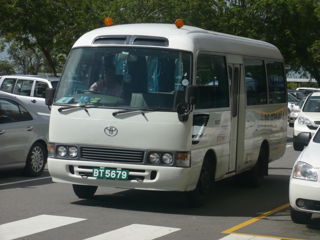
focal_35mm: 105
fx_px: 971
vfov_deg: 14.1
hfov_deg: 18.7
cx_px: 160
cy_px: 120
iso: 100
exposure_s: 1/1000
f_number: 5
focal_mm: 17.4
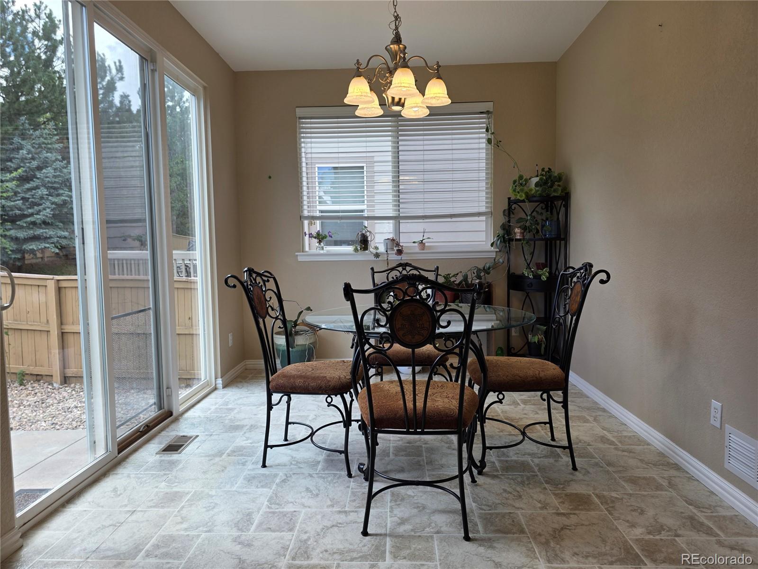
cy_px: 284
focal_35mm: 23
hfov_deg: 73.9
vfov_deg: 58.9
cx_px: 379
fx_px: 504
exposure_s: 1/120
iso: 20
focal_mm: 6.3
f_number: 1.7
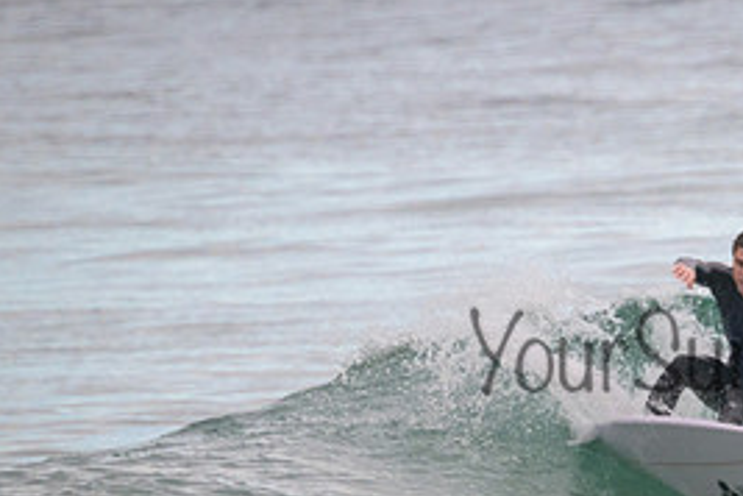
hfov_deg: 1.2
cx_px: 757
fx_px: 35929
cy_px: 327
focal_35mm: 1741
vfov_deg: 0.8
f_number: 11
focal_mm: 800
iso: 1800
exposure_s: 1/320
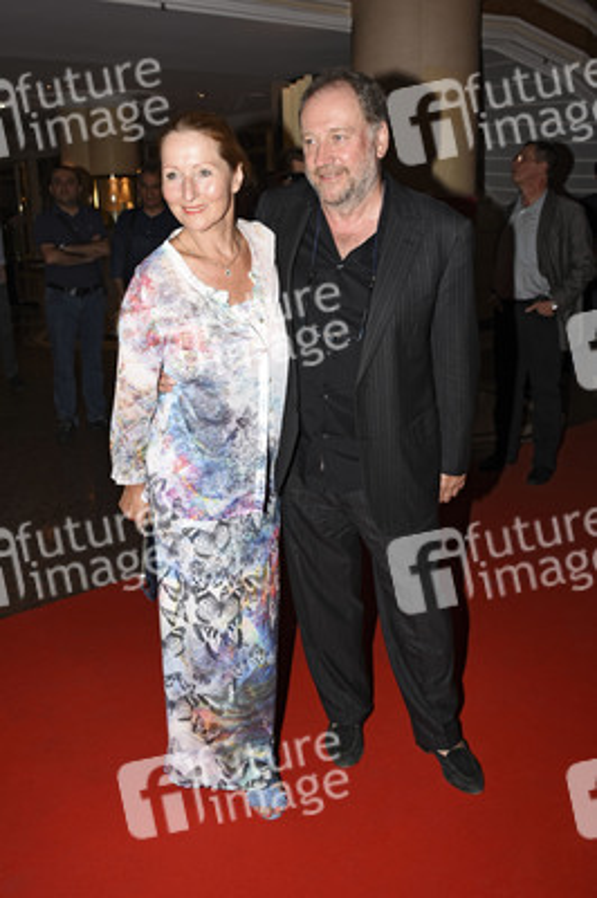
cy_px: 449
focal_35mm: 27
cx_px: 298
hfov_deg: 47.9
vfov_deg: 67.4
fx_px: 673
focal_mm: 18
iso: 100
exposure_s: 1/100
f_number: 4.5
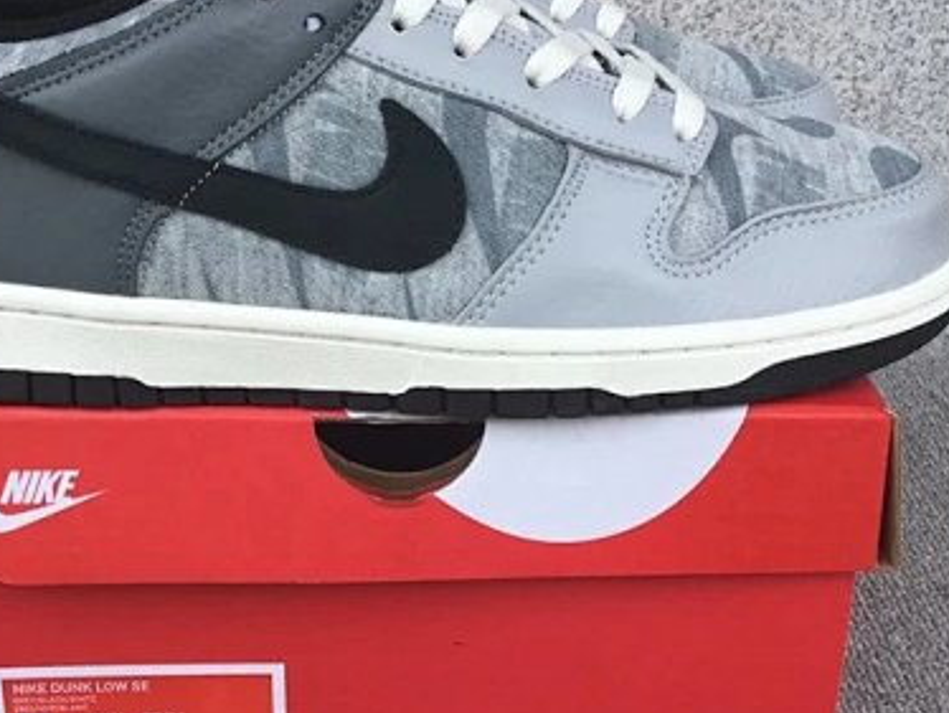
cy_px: 340
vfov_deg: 27.6
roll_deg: +0.1
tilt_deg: -21.5
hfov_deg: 36.1
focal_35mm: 53
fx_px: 1454
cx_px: 409
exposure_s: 1/377
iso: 25
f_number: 2.4
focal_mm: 3.3
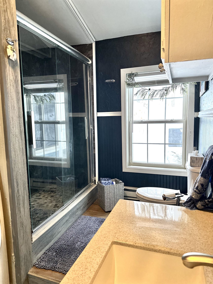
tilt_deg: -6.0
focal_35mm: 24
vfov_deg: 71.6
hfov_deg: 56.8
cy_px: 142
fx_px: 197
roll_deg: +0.3
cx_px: 106
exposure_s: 1/60
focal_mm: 6.86
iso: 320
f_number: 1.78
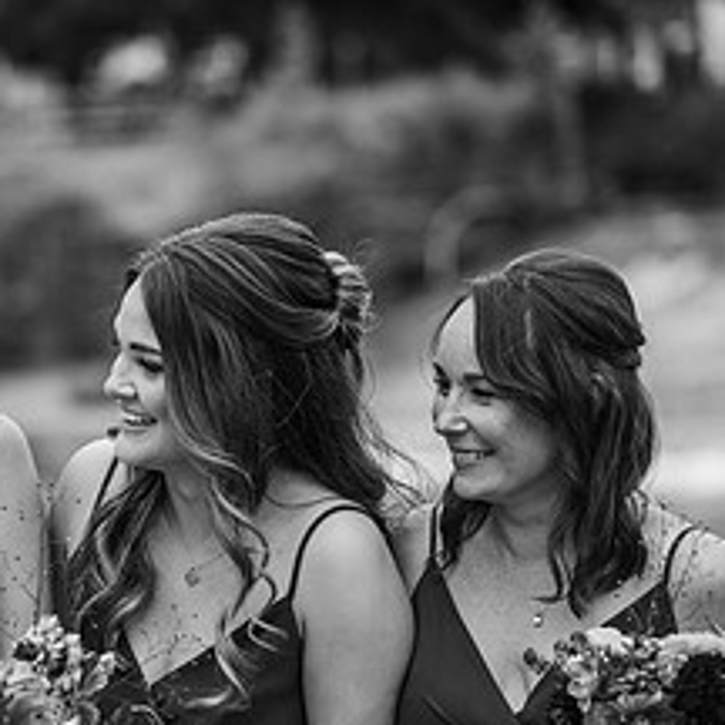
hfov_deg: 9.0
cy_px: 644
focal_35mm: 194
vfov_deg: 9.0
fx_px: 4597
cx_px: -7
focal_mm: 85
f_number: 2.2
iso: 100
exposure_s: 1/800
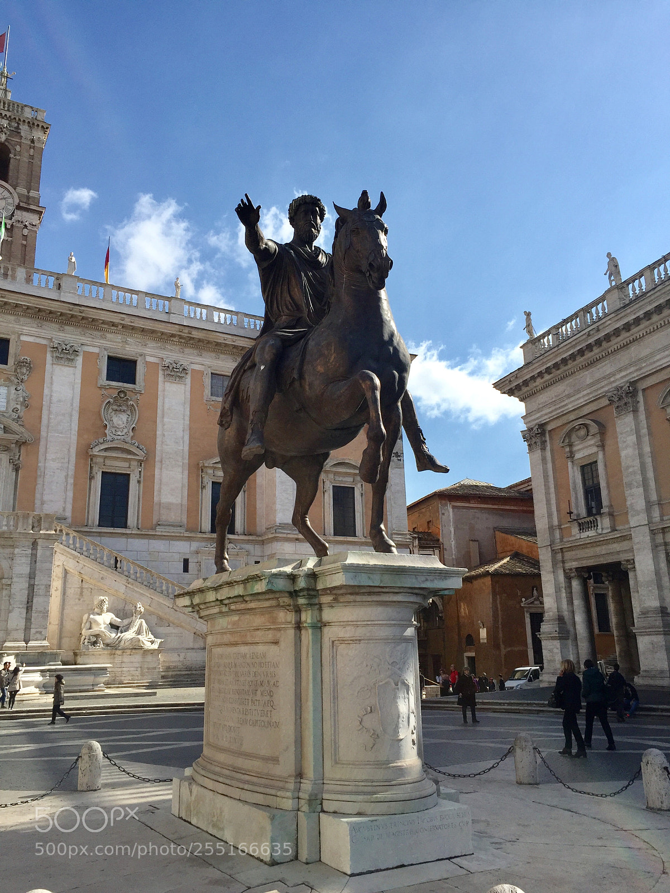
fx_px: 748
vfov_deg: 61.7
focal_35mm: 29
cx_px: 335
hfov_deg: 48.2
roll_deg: +1.8
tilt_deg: +15.7
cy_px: 446
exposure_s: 1/2475
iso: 32
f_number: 2.2
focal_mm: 4.15
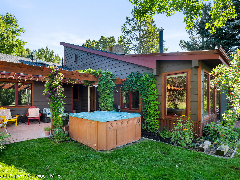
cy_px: 91
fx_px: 132
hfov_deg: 84.2
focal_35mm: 19
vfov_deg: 68.7
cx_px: 104
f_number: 7.1
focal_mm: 17
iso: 400
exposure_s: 1/50
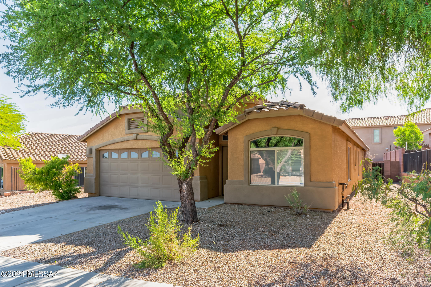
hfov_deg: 73.7
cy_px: 144
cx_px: 216
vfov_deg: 53.1
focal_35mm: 24
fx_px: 287
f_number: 6.7
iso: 200
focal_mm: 24
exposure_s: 1/180
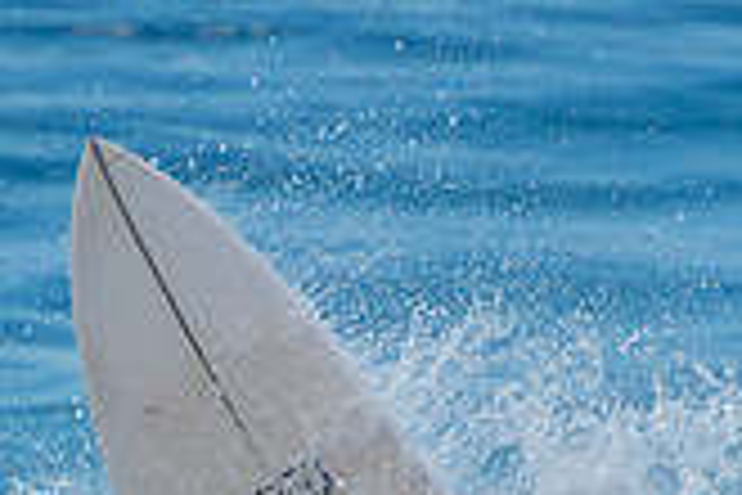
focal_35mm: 2110
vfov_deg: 0.7
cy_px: 799
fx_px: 43486
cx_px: 549
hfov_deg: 1.0
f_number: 5.6
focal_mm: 400
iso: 220
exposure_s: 1/1250
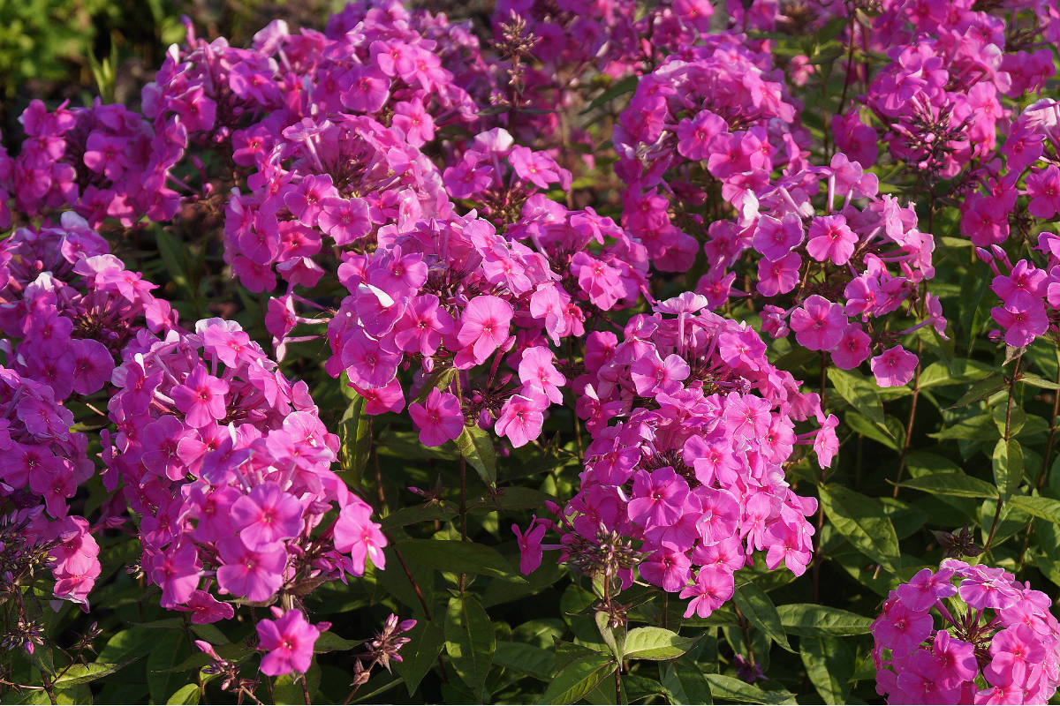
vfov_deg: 16.6
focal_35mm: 82
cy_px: 353
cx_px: 530
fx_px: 2429
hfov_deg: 24.6
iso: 100
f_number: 6.3
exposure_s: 1/250
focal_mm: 55
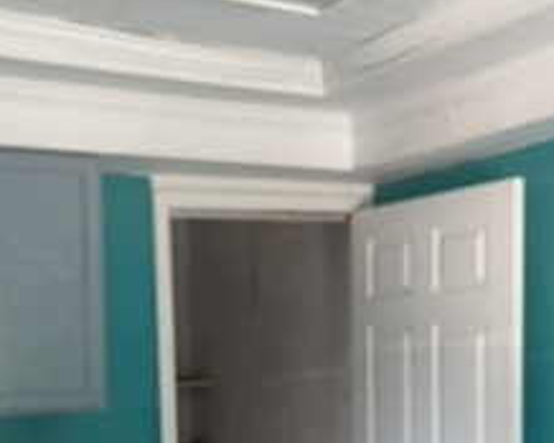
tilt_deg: -5.1
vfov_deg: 26.1
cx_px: 150
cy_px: 407
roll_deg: +2.4
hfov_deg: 33.1
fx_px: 917
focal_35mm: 56
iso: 50
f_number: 1.6
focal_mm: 4.2
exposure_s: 1/13
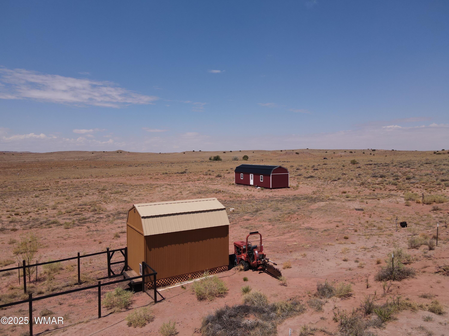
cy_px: 168
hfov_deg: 71.6
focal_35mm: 24
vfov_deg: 56.8
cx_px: 224
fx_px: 311
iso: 100
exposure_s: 1/1250
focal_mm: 4.5
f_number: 2.8
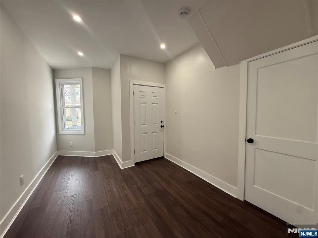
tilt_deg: -3.0
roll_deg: +0.6
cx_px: 159
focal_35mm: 14
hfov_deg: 102.1
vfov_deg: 85.7
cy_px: 119
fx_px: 129
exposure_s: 1/120
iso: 250
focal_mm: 2.22
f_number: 2.2
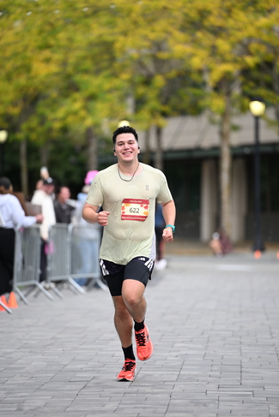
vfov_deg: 9.1
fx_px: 2625
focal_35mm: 226
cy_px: 216
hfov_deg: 6.1
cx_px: 125
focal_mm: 200
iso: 640
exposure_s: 1/2000
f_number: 2.8
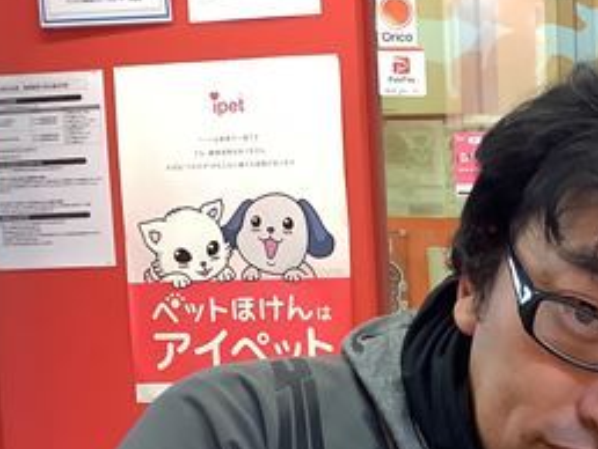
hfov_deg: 25.3
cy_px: 505
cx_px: 637
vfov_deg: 19.5
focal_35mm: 72
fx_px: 1245
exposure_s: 1/60
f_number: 2.4
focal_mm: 3.3
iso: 200
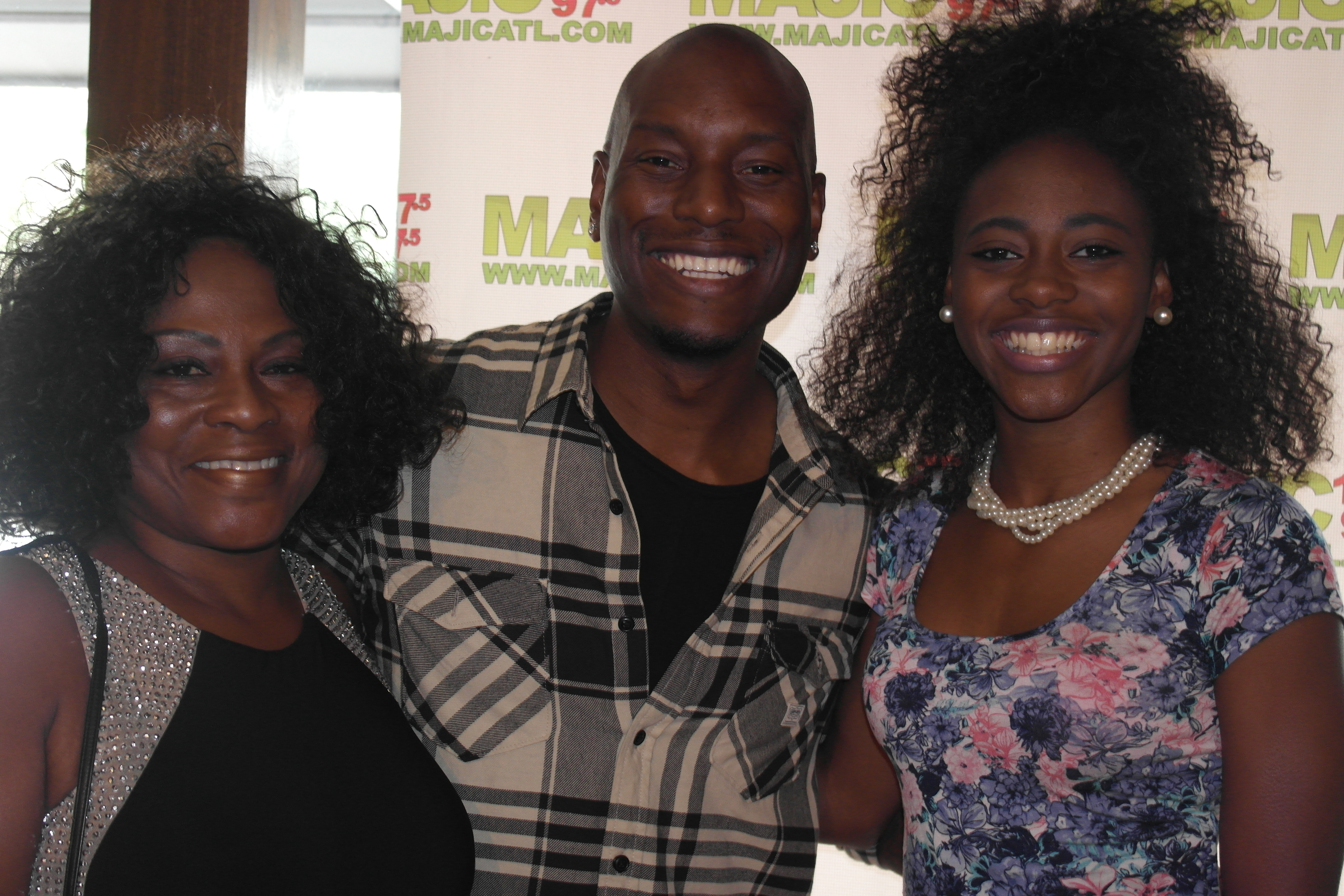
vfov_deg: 29.2
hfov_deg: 42.7
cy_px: 435
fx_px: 1717
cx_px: 652
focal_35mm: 46
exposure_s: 1/25
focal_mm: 28
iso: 800
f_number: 4
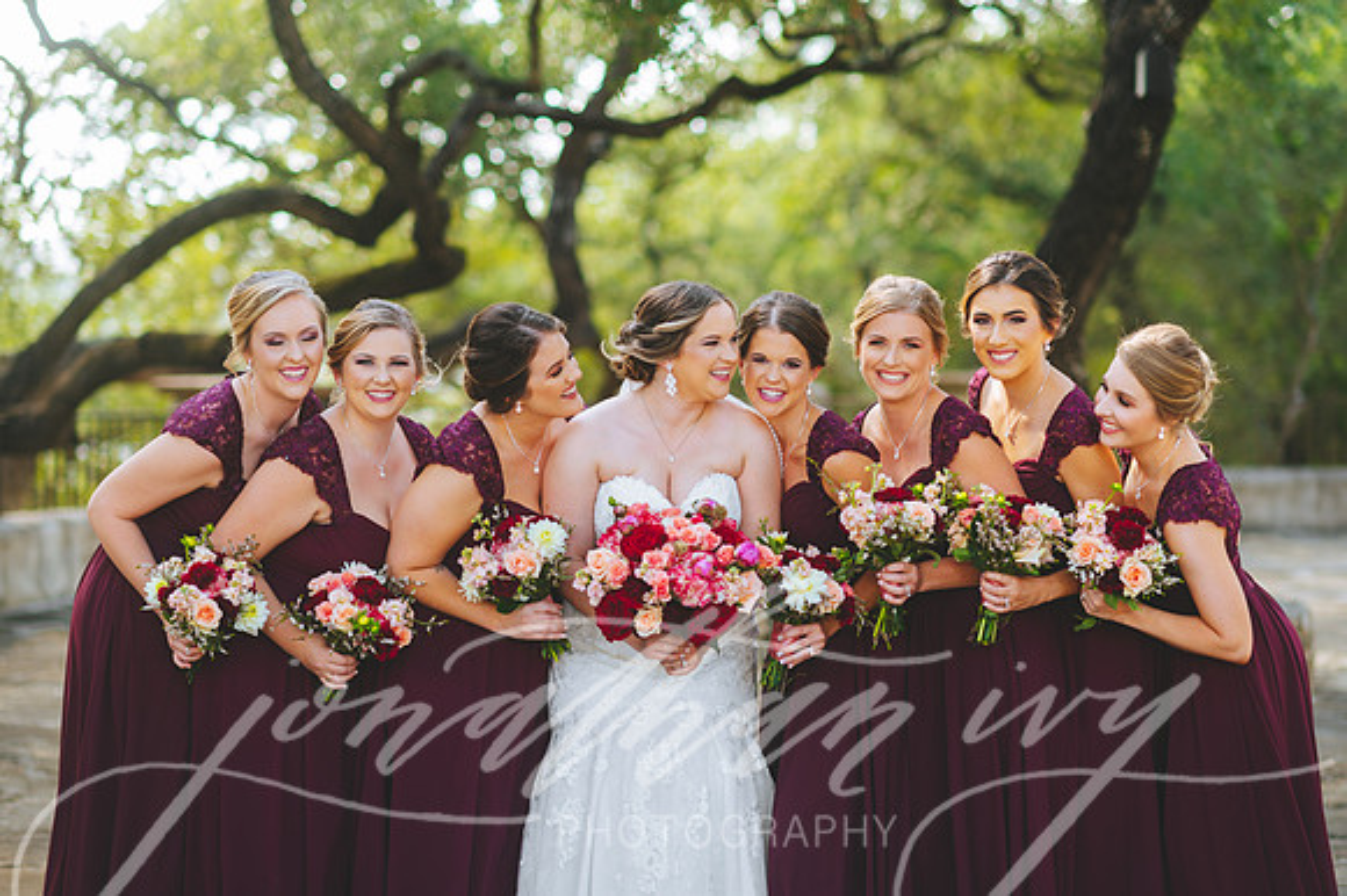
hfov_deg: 23.9
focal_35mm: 85
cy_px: 448
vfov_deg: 16.1
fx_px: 3178
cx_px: 674
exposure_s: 1/250
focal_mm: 85
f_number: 2
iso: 160
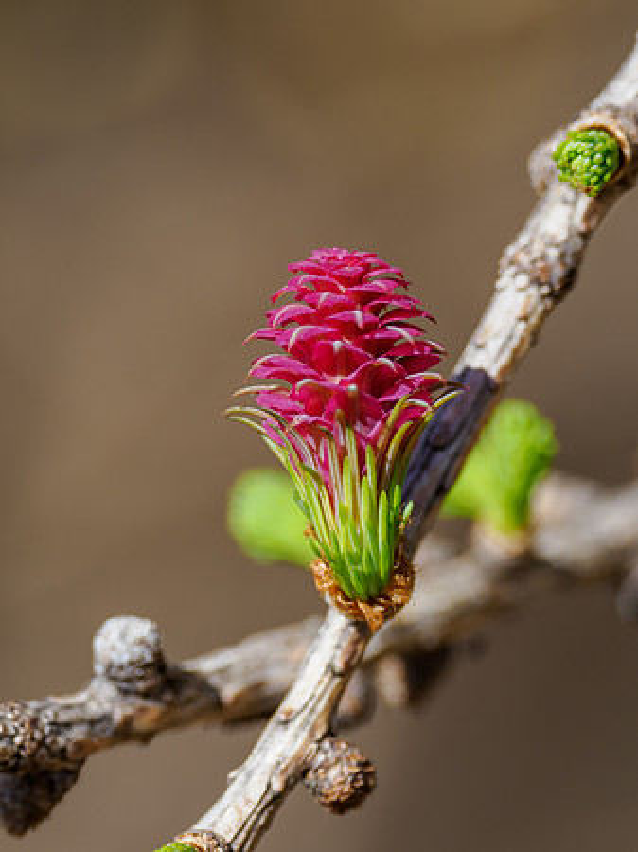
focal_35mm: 1121
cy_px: 426
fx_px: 27582
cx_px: 301
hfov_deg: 1.3
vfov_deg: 1.8
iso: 200
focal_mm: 420
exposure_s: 1/400
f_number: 5.6
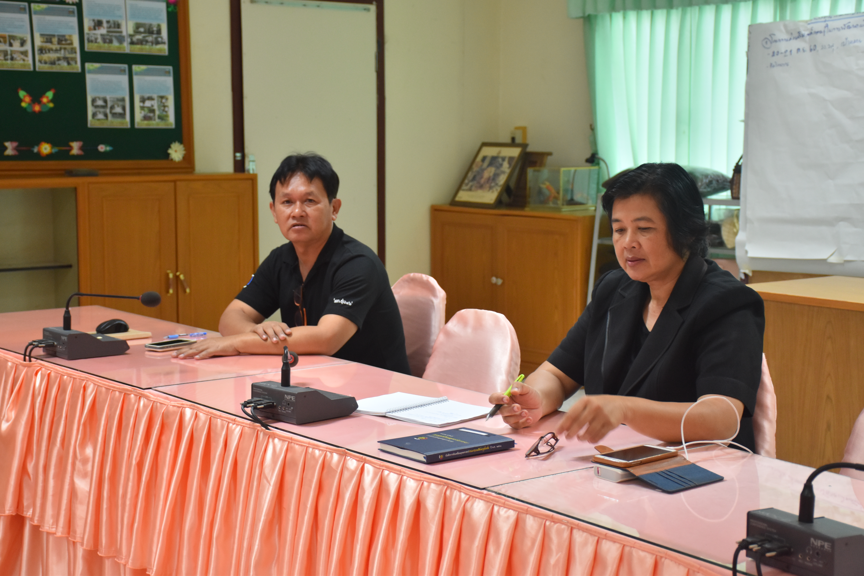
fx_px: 1440
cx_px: 432
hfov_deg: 33.4
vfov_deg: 22.6
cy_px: 288
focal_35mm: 60
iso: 1000
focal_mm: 40
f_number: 4.5
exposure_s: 1/60
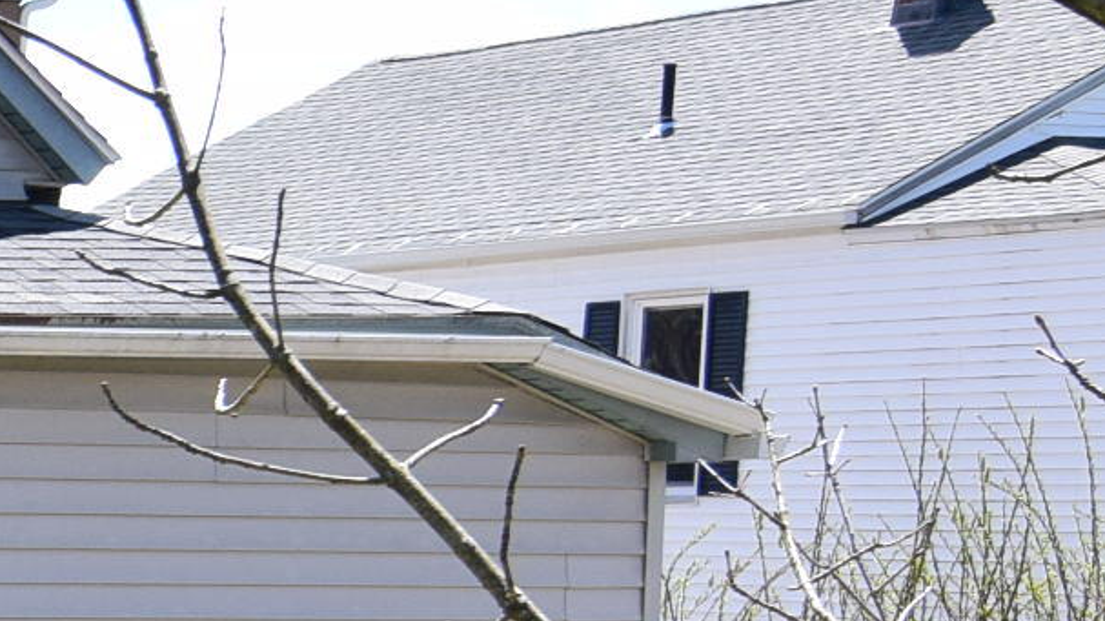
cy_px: 869
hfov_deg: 14.2
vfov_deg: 9.5
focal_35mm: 124
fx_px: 3632
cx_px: -1156
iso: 400
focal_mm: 16
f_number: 11
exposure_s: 1/400
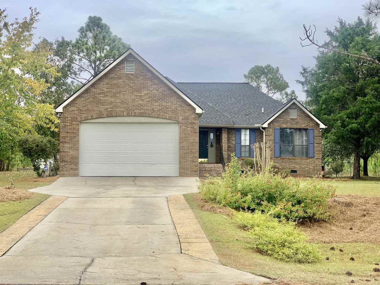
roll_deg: -0.2
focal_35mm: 52
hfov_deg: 36.8
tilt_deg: +4.3
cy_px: 142
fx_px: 571
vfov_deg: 28.0
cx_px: 190
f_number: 2.4
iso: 16
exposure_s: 1/180
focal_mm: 6
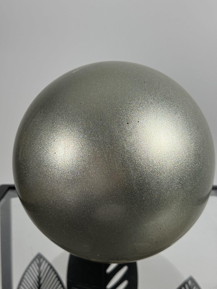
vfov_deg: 39.7
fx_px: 401
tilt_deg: -10.0
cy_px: 144
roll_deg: -1.0
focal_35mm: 48
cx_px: 108
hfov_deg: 30.3
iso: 64
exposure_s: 1/100
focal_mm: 6.76
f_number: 1.78
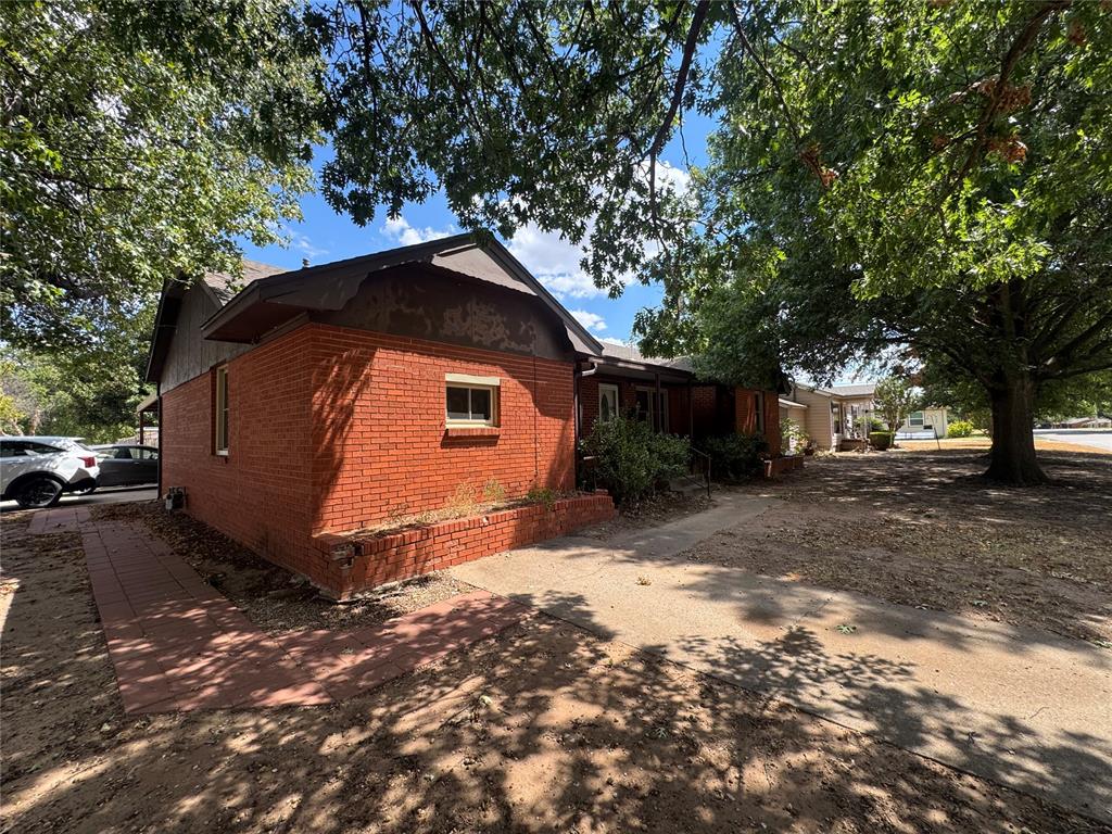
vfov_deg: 85.7
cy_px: 417
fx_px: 450
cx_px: 556
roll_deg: +0.9
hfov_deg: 102.1
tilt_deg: +1.9
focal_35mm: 14
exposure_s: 1/664
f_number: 2.2
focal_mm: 2.22
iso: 50
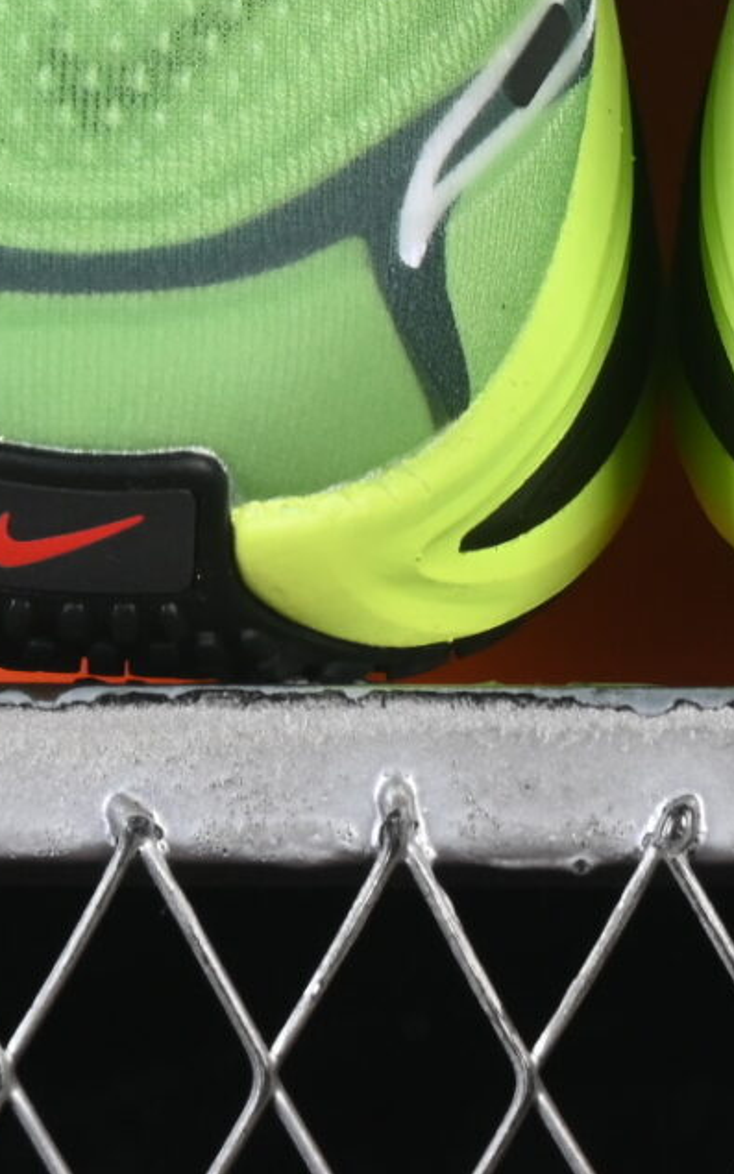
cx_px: 623
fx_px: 9856
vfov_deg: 6.8
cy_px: -295
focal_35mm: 308
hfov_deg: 4.3
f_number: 8
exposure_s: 1/80
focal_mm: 50
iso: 160
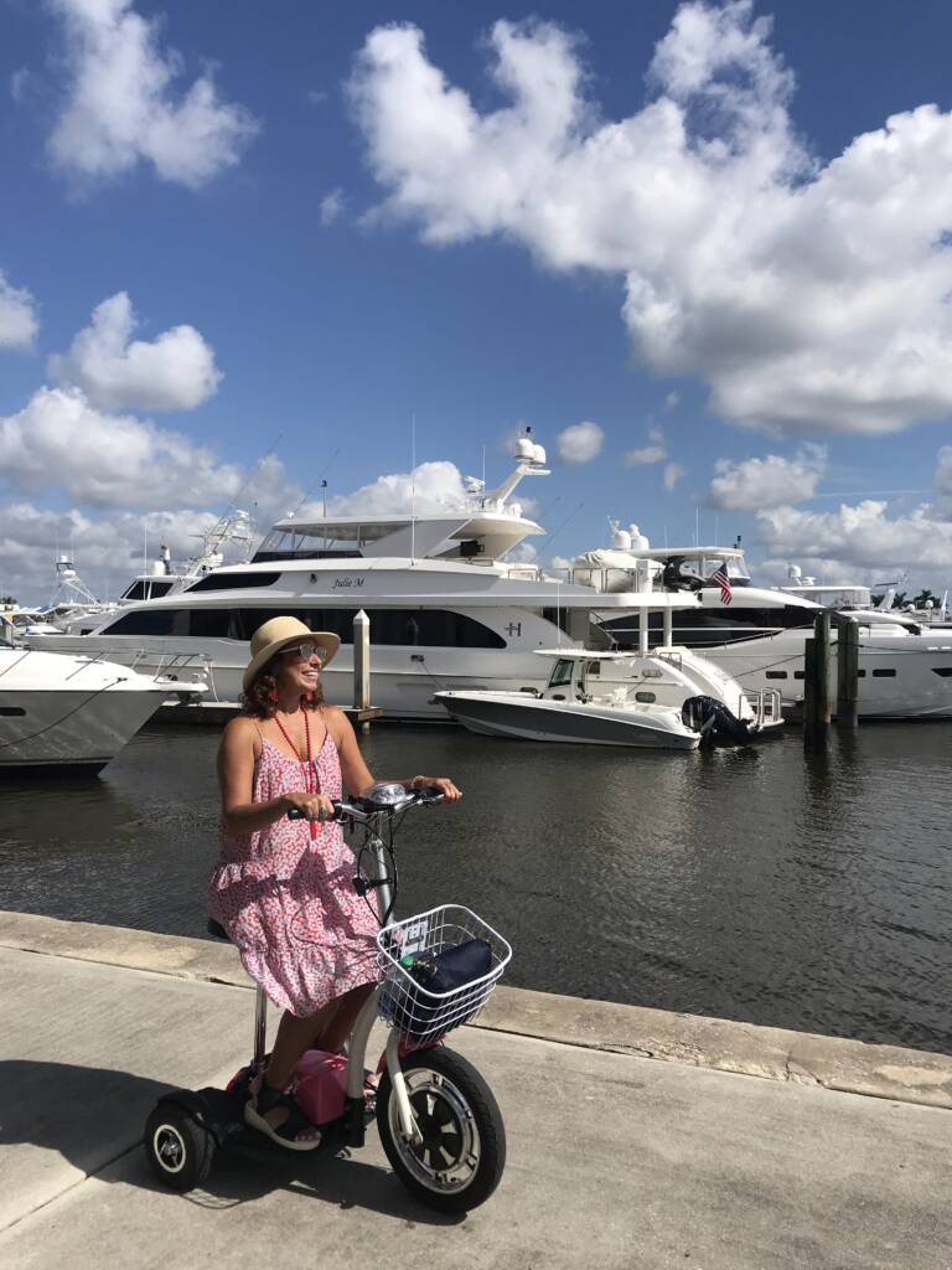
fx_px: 1027
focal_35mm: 28
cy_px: 635
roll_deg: -0.8
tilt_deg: +0.3
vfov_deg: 63.4
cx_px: 476
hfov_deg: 49.7
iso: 20
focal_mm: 3.99
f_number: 1.8
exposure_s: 1/4566
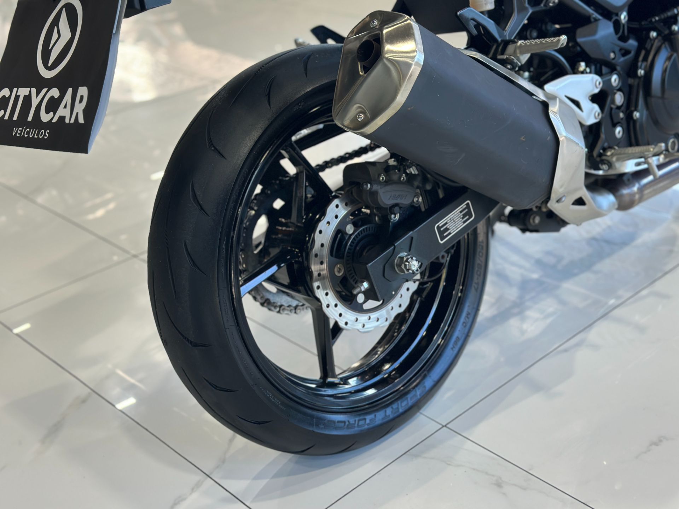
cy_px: 254
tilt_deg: -27.4
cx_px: 340
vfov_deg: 30.3
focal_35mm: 48
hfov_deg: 39.7
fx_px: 942
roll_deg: +3.8
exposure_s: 1/120
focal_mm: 6.86
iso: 100
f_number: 1.78
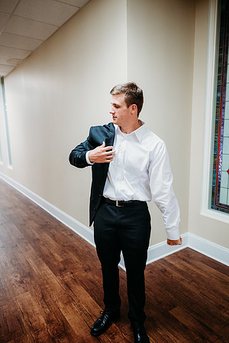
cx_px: 114
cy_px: 172
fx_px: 229
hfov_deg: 53.1
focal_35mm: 24
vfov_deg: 73.7
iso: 640
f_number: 2.5
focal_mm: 24
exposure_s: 1/160
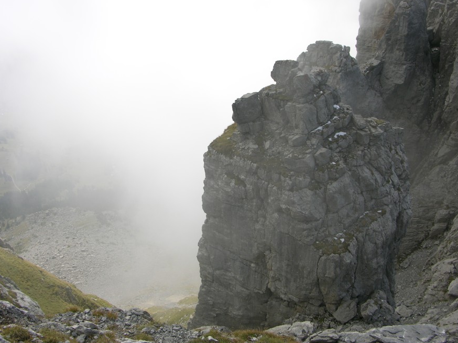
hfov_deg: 45.7
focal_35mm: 41
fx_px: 543
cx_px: 214
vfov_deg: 35.1
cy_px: 145
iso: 50
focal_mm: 8.9
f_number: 5.6
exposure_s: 1/246
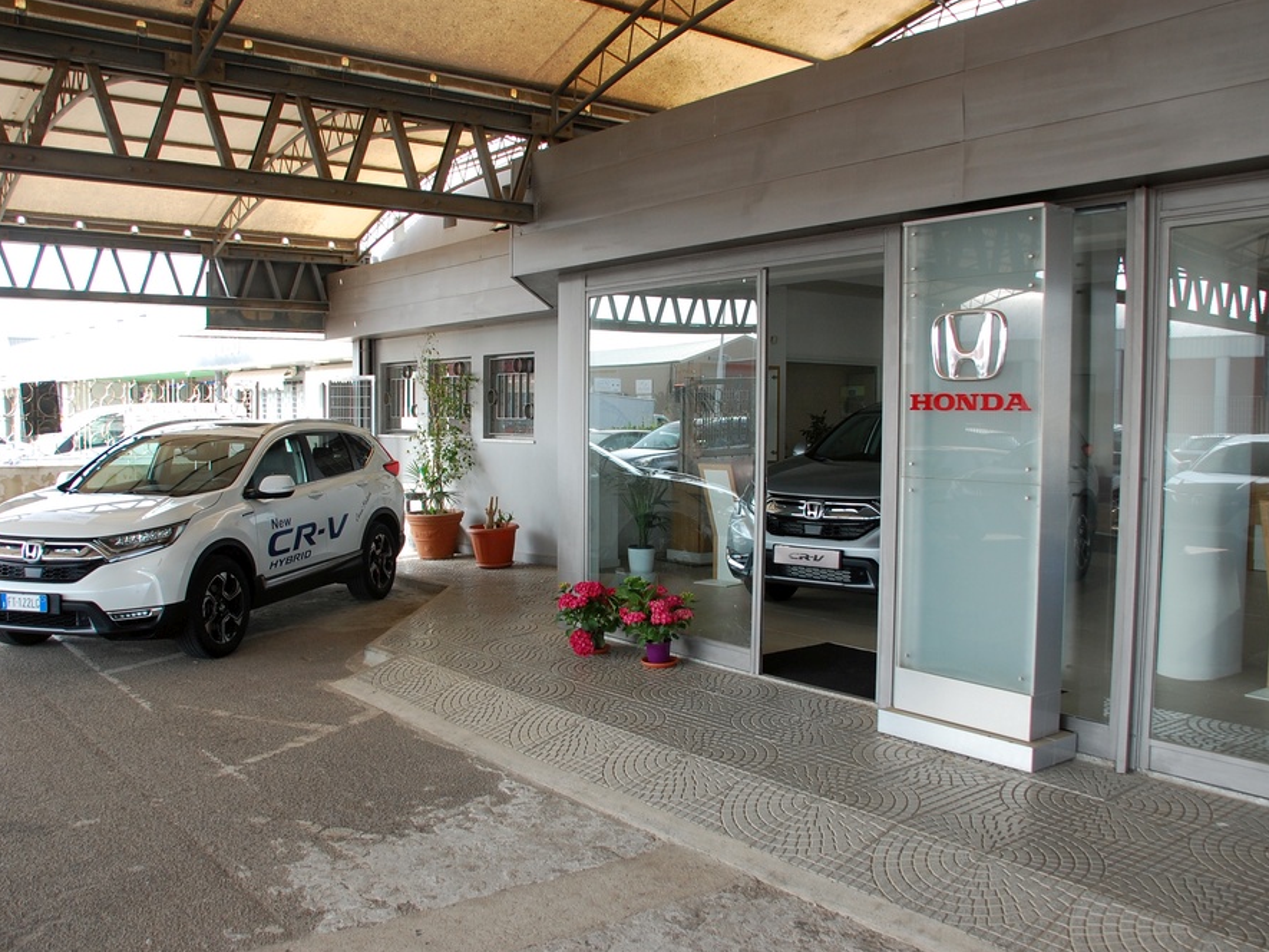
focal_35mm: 30
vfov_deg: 46.8
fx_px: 1100
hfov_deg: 60.0
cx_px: 628
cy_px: 485
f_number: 5.6
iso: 280
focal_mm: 18
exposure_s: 1/125
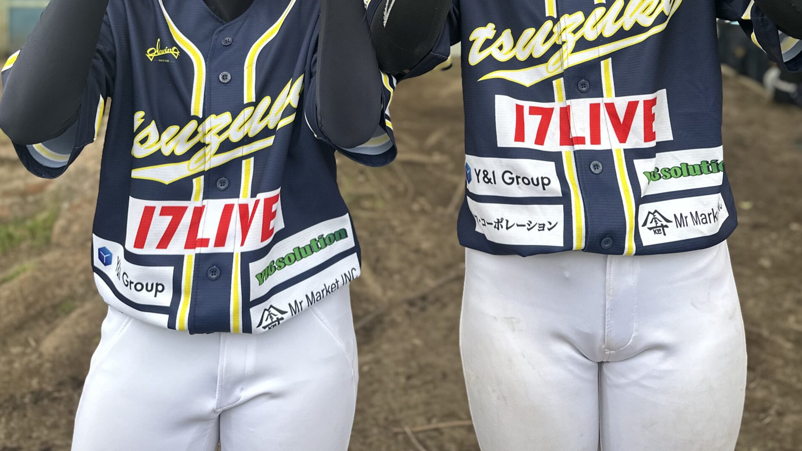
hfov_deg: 56.6
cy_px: -55
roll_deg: -0.3
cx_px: 400
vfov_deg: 30.0
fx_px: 744
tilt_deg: -1.4
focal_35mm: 35
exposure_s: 1/121
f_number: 1.78
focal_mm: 6.86
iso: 100
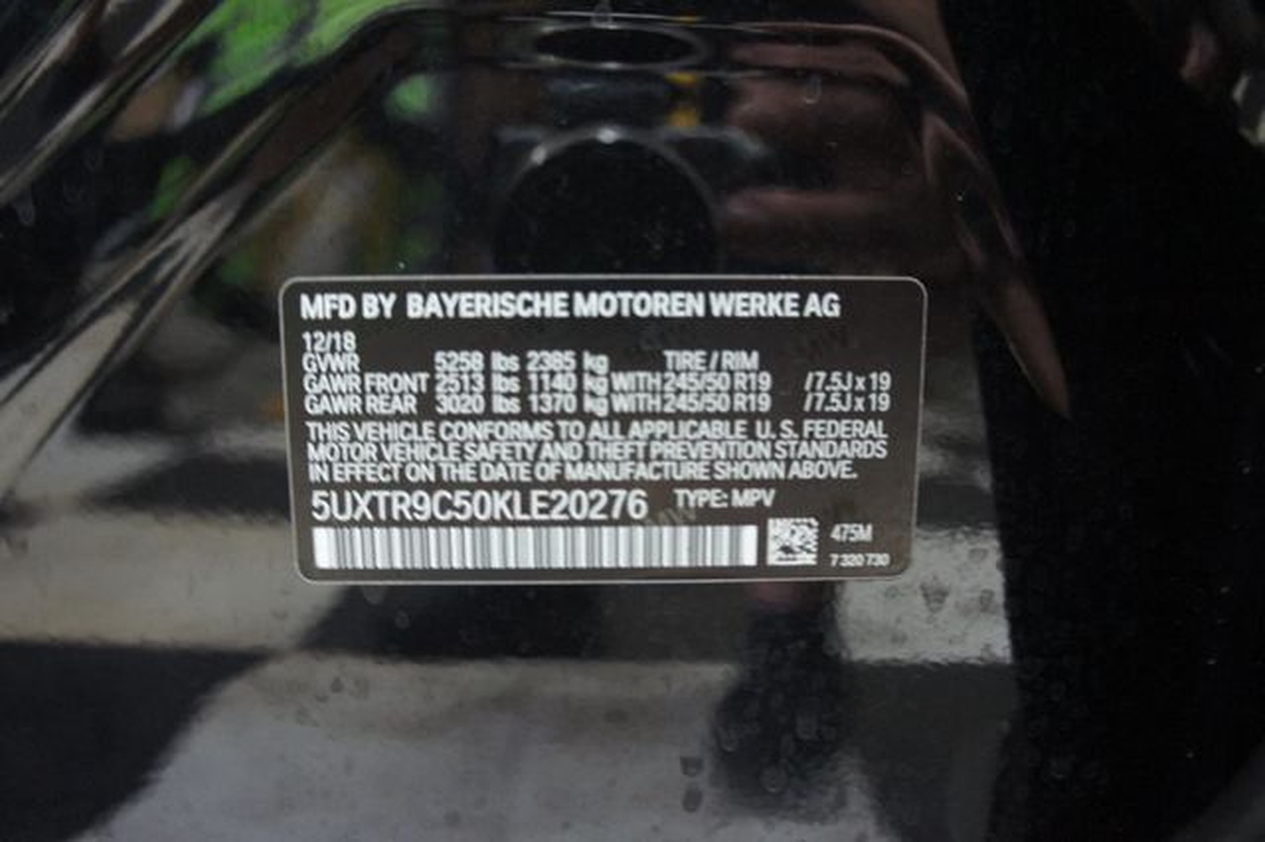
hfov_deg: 67.4
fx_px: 948
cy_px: 421
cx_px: 632
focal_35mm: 27
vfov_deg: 47.9
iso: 1600
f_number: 3.5
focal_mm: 18
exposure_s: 1/20
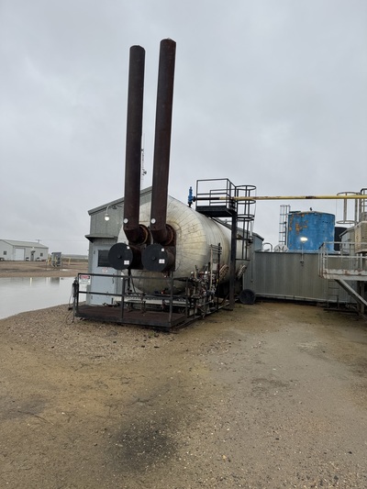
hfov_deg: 56.8
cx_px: 184
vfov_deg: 71.6
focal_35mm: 24
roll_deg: -3.6
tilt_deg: +3.0
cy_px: 244
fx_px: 339
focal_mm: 6.76
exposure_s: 1/773
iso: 80
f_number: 1.78
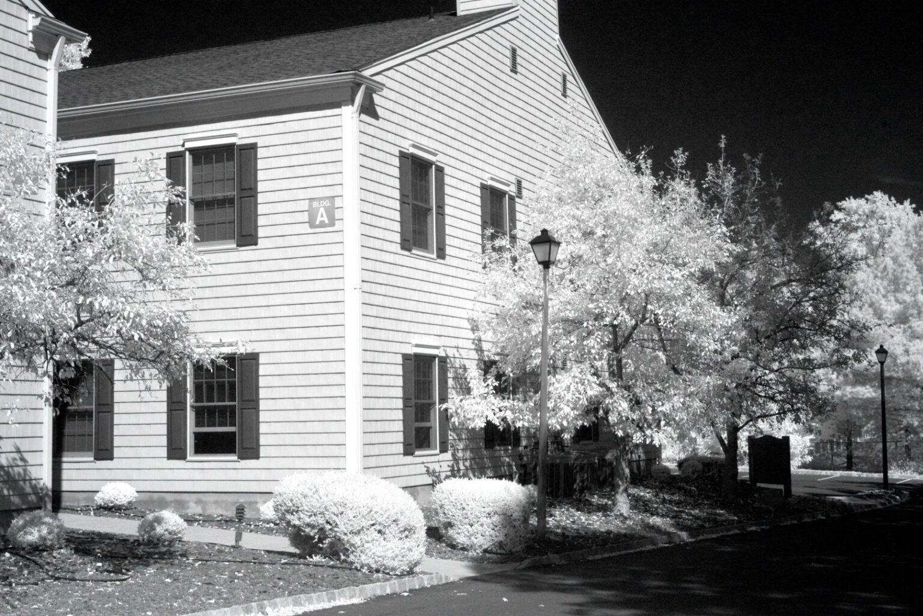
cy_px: 308
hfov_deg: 39.6
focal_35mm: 50
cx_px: 462
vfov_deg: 27.0
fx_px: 1282
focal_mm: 50
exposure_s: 1/4000
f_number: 14
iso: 6400
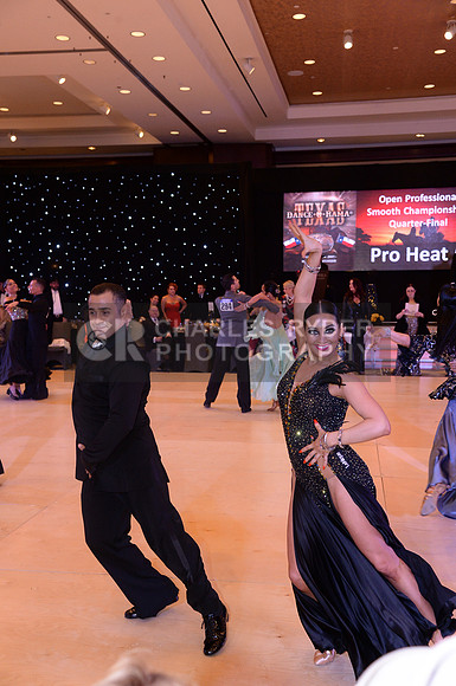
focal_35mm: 44
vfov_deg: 44.6
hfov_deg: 30.4
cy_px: 343
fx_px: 838
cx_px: 228
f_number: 5
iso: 2500
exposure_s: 1/250
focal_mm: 44
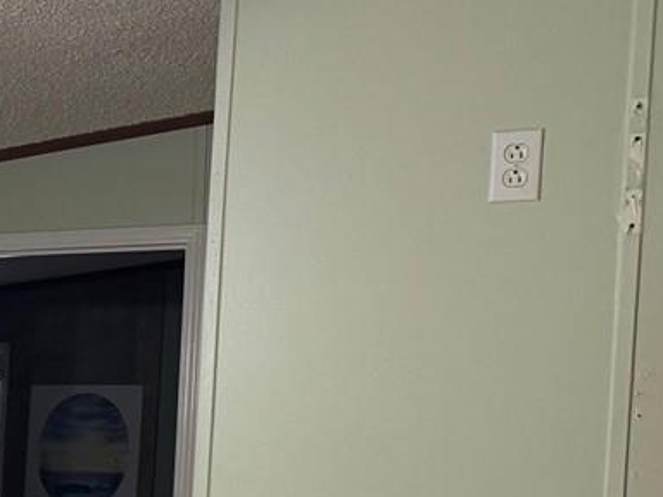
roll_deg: -1.8
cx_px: -656
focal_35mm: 100
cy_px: 602
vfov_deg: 14.3
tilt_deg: -4.4
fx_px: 1915
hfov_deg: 15.6
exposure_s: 1/60
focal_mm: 6.76
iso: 125
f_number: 1.78
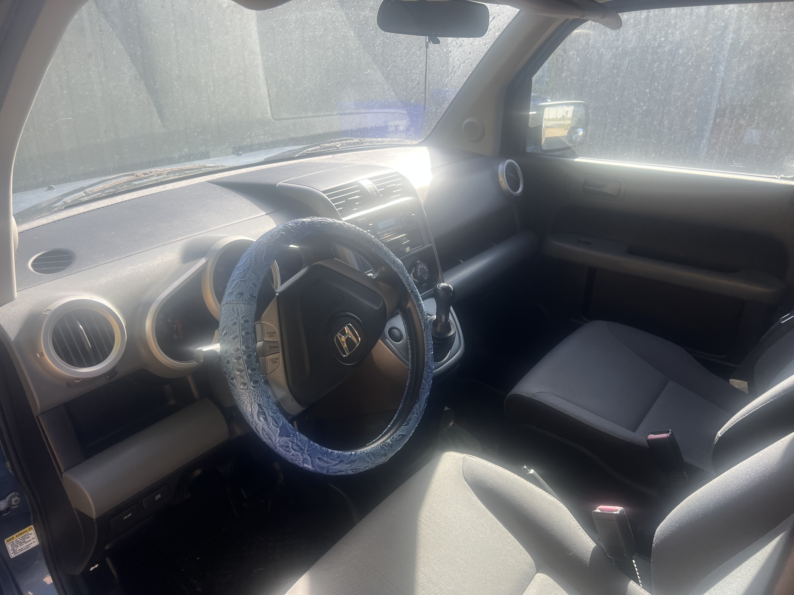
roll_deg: -0.8
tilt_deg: -24.0
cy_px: 298
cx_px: 397
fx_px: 596
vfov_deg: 53.1
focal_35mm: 26
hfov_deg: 67.3
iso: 50
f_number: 1.5
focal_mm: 5.7
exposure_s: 1/458
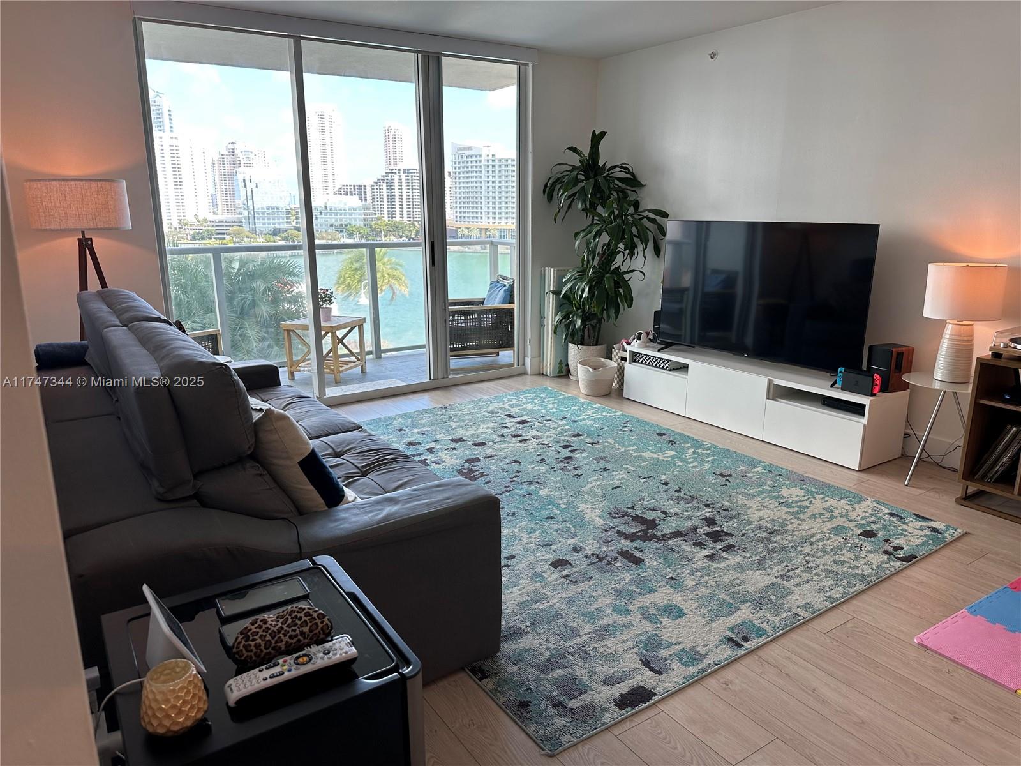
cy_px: 383
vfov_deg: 56.8
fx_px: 708
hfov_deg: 71.6
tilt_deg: -13.4
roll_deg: -0.2
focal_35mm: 24
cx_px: 510
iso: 80
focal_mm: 6.86
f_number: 1.78
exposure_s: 1/291
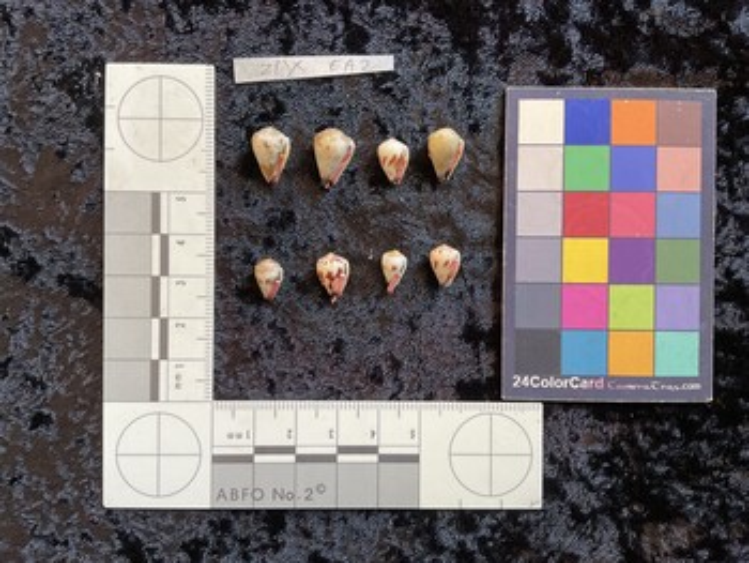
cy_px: 282
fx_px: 628
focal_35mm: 29
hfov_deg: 61.6
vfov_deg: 48.3
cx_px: 374
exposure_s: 1/50
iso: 50
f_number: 1.8
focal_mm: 3
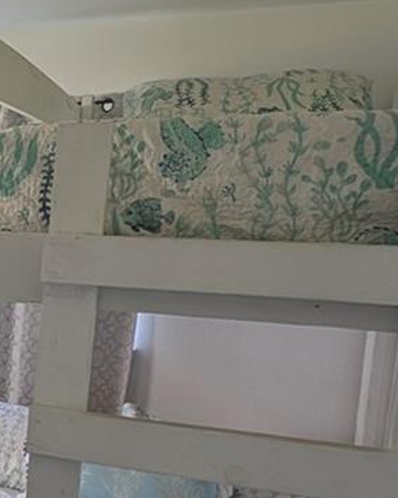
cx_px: -354
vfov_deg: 35.8
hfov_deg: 19.7
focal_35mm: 52
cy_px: 307
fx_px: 766
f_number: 1.95
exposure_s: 1/147
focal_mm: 2.23
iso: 84
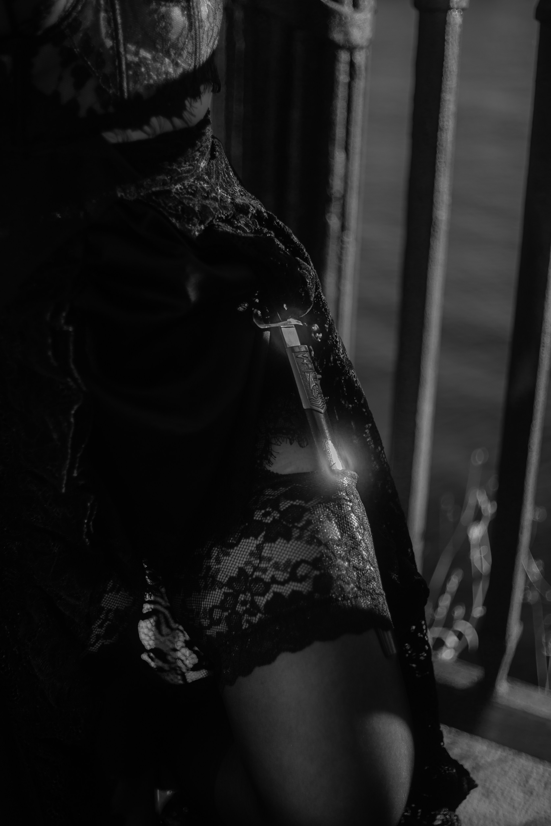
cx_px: 276
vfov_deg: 90.0
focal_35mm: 18
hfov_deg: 67.4
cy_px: 413
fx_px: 413
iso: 125
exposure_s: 1/1000
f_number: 1.8
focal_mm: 18
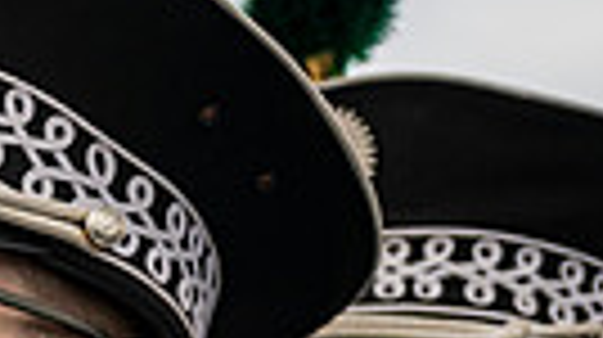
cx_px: -549
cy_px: 674
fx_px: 1741
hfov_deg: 16.0
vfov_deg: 10.2
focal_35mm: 109
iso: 100
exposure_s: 1/500
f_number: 2.8
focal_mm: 24
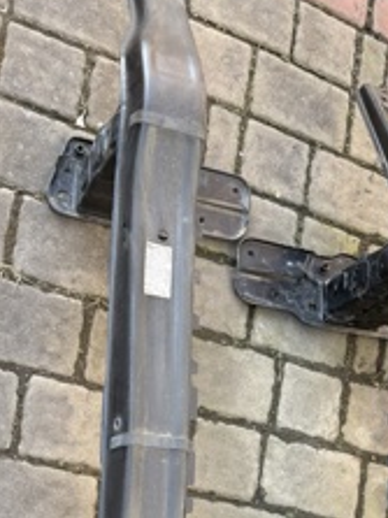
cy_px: 523
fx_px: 838
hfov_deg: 25.7
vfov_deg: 31.6
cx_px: 302
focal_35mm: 56
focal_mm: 5.96
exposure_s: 1/255
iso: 50
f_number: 1.6
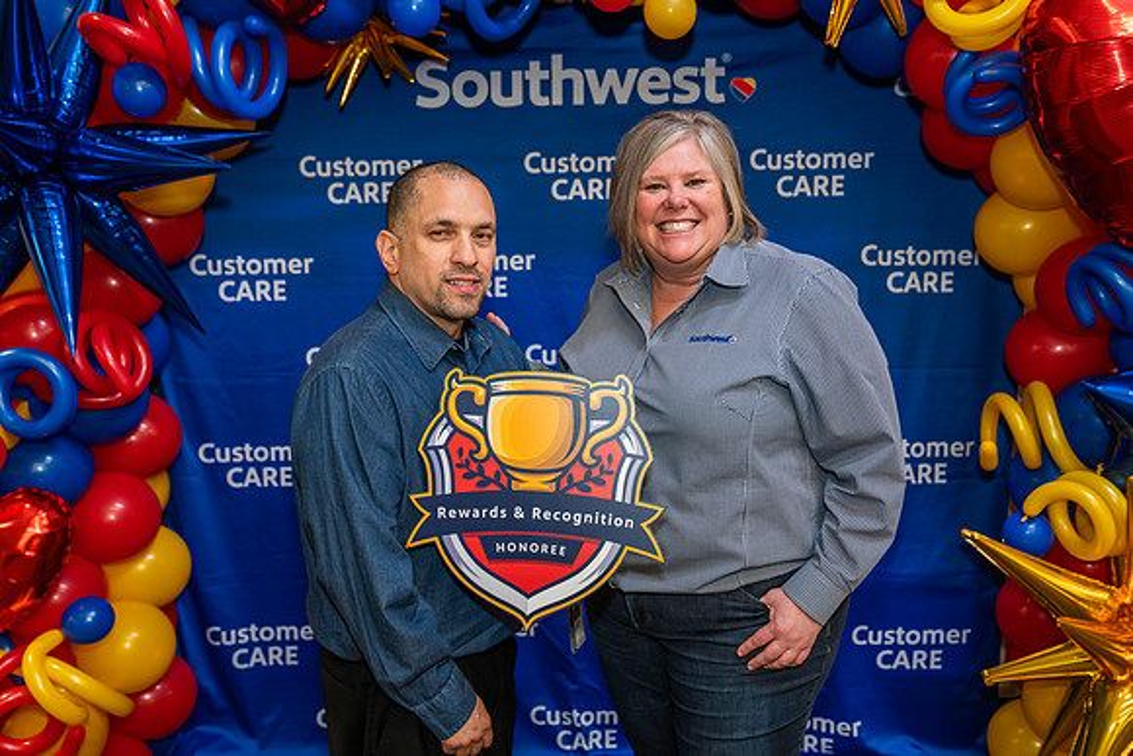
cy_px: 378
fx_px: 1184
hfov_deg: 51.1
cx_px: 561
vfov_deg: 35.4
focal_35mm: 38
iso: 1250
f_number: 4
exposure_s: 1/160
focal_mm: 37
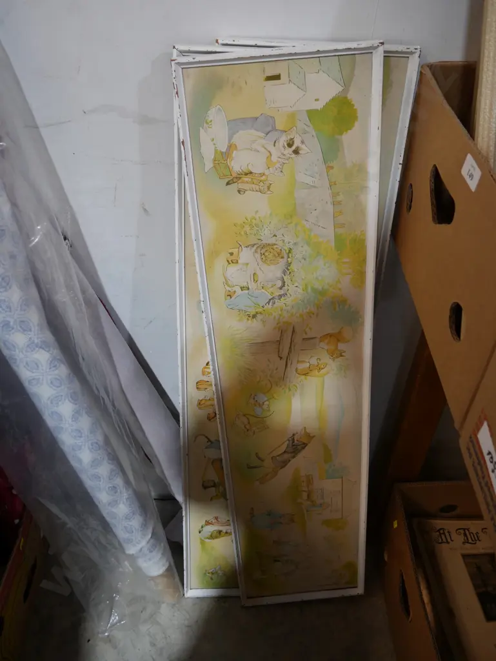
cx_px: 248
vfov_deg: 56.8
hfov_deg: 44.2
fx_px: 611
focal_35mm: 32
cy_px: 330
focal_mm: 16
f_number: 3.6
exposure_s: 1/60
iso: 500
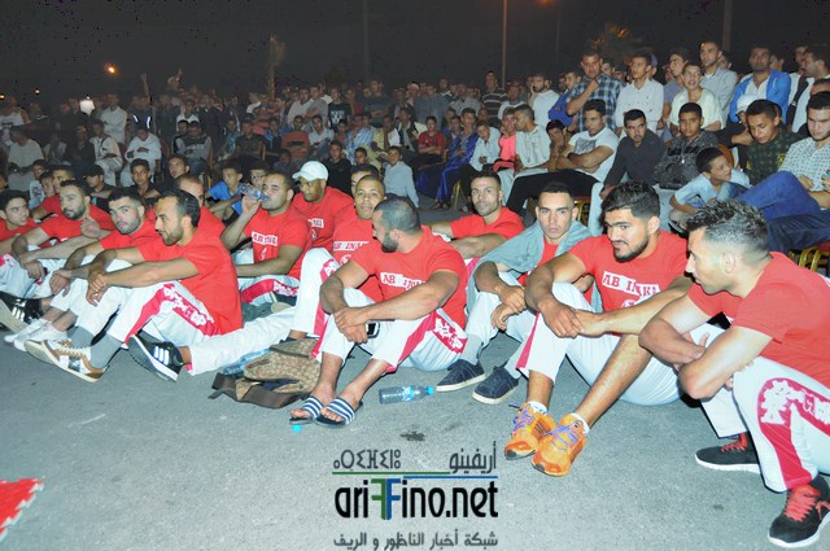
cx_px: 415
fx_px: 691
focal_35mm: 30
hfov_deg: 62.0
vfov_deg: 43.5
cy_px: 276
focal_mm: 20
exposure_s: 1/60
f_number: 4
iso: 800
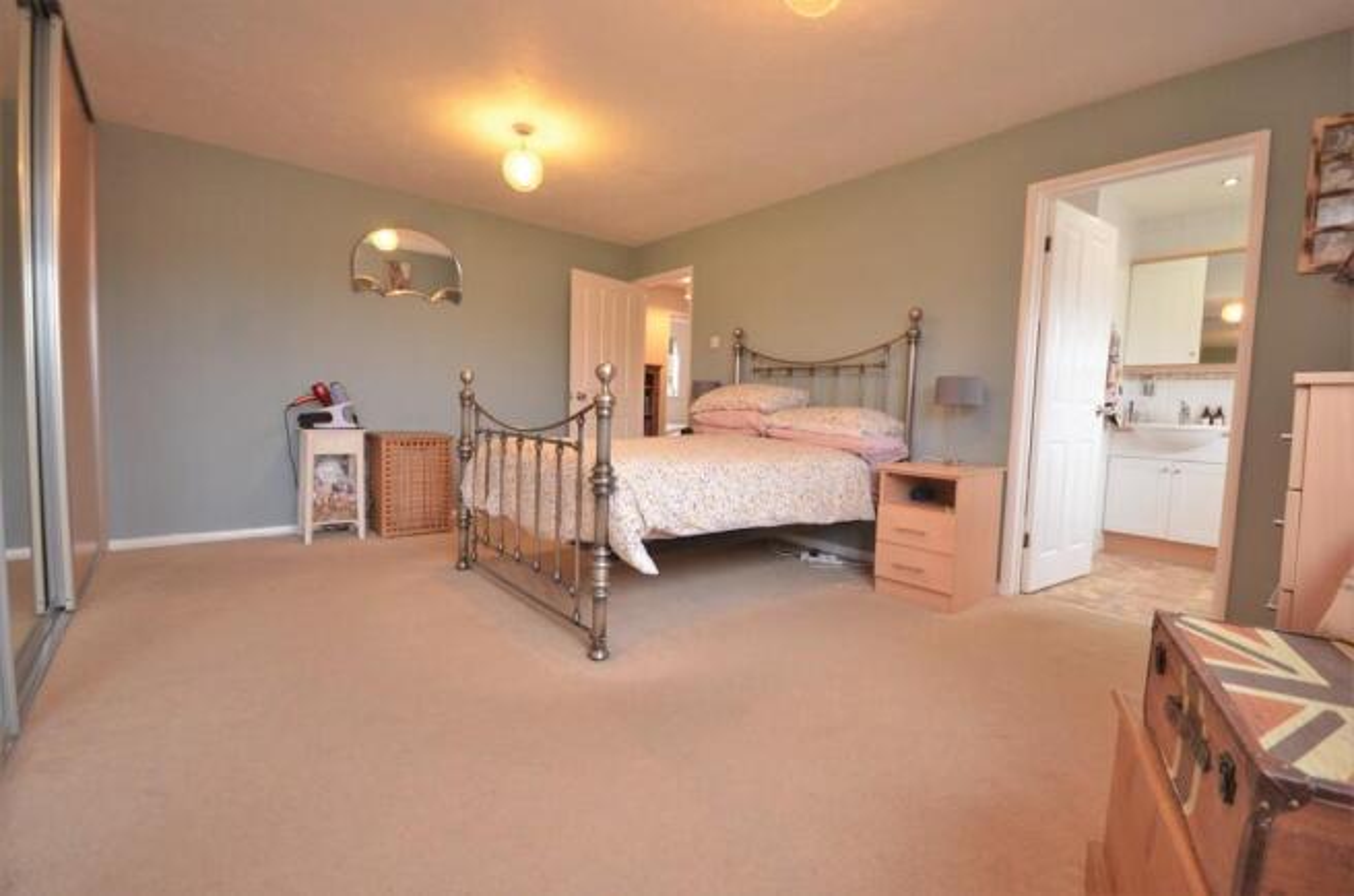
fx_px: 563
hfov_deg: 100.5
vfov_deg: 77.0
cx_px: 677
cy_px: 448
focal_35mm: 15
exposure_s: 1/60
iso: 2000
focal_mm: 10
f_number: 4
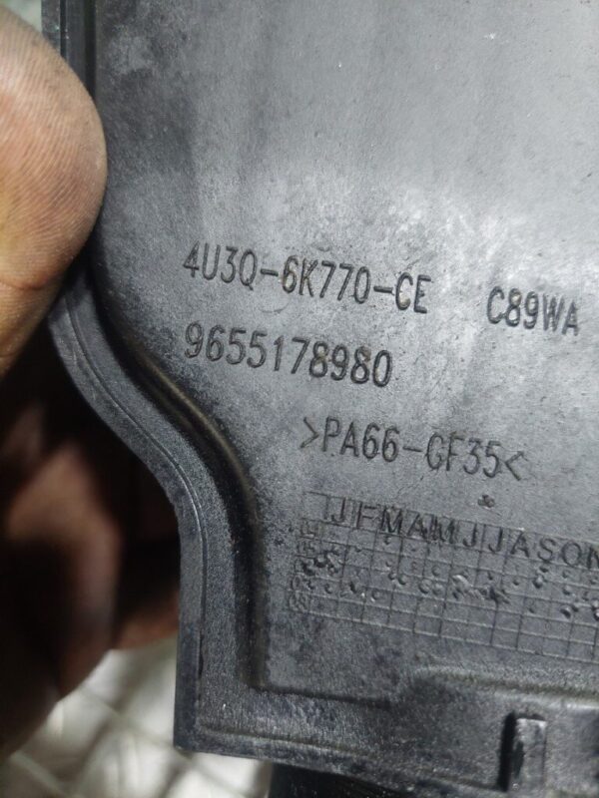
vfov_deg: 69.4
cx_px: 300
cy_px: 399
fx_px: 577
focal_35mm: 25
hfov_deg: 54.9
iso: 400
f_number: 1.8
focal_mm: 5.23
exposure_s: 1/50
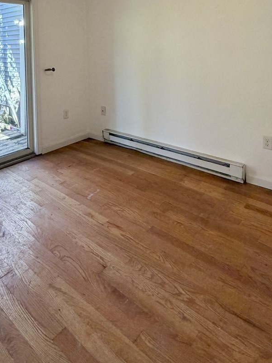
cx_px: 108
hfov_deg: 51.0
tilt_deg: -1.9
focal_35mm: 27
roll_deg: +1.5
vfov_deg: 58.7
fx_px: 283
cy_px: 57
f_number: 2.2
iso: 250
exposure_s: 1/120
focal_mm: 2.22
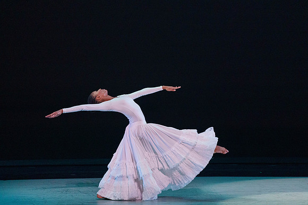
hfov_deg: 5.4
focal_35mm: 384
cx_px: 161
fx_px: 3288
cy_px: 104
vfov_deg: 3.6
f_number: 6.3
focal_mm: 367
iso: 5000
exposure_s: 1/400
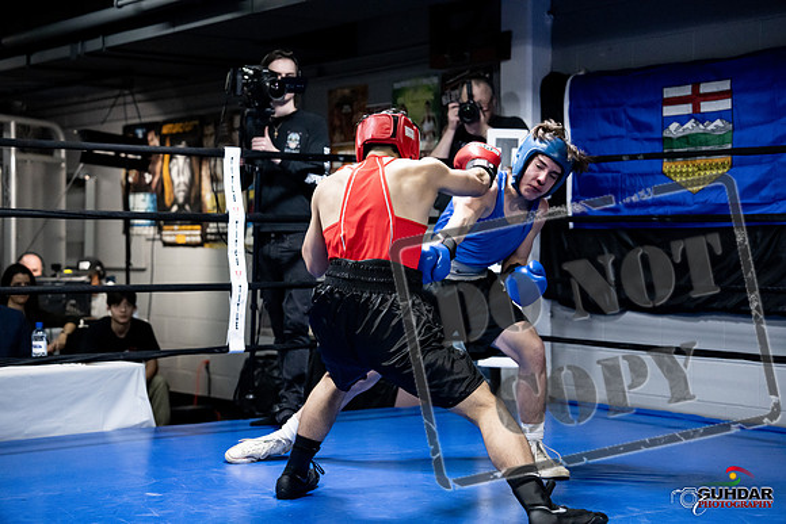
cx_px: 393
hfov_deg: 28.8
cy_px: 262
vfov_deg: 19.5
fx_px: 1529
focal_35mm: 70
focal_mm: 70
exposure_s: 1/1000
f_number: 2.8
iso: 8000
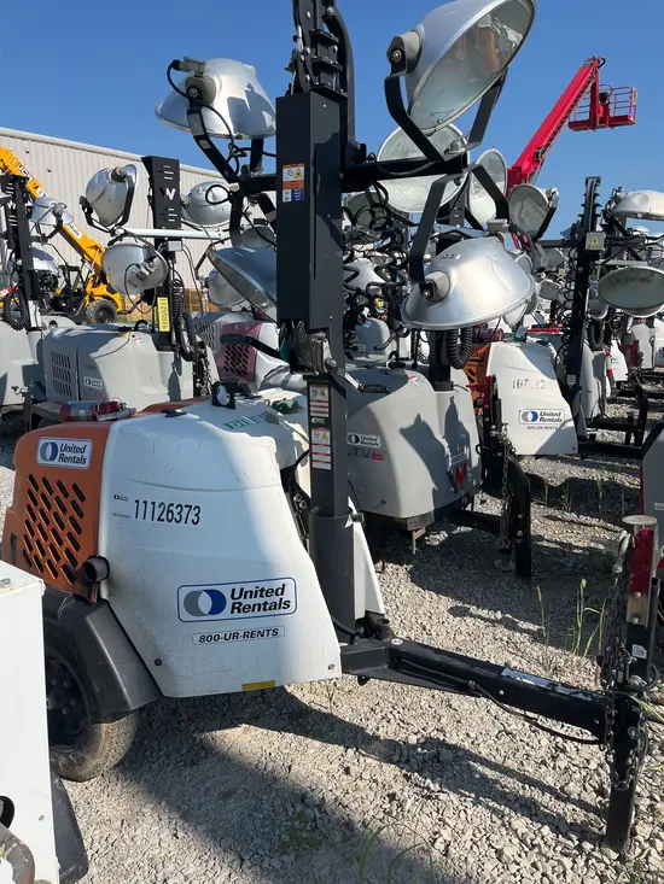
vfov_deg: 67.3
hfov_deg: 53.1
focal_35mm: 26
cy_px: 442
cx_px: 332
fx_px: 665
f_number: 1.6
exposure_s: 1/4484
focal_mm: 5.1
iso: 50
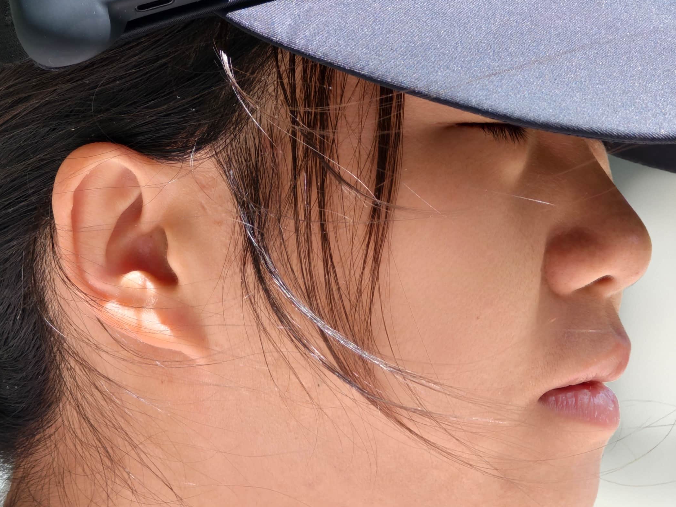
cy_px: 174
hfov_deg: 8.8
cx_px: 302
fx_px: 4393
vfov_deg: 6.6
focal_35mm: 225
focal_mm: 21.77
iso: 50
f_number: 2.6
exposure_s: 1/289
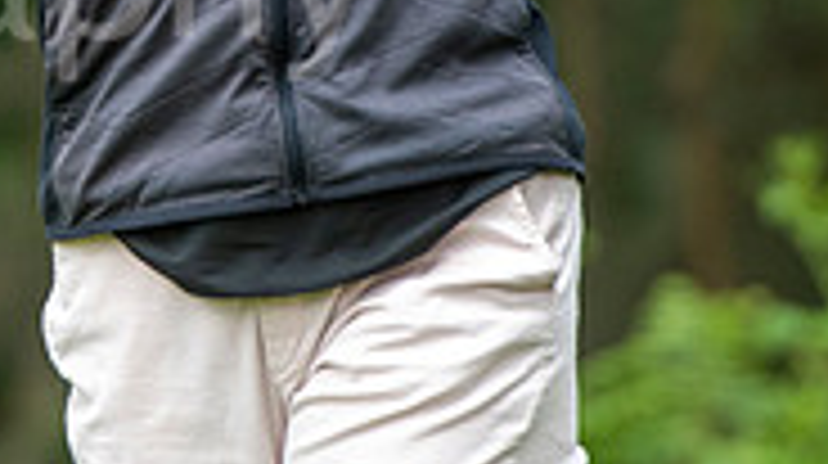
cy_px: -246
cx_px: -198
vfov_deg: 1.2
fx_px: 21754
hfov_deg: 2.2
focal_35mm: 992
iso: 1000
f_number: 4
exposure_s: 1/1250
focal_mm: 200
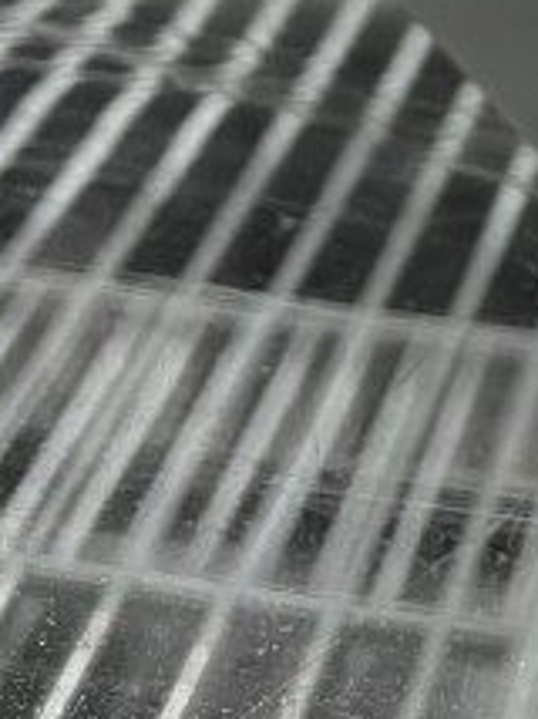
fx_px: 2056
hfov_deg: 13.3
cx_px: 992
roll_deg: -5.6
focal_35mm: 99
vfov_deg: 17.7
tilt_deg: -20.8
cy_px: -371
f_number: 1.6
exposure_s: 1/98
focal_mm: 4.2
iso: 125
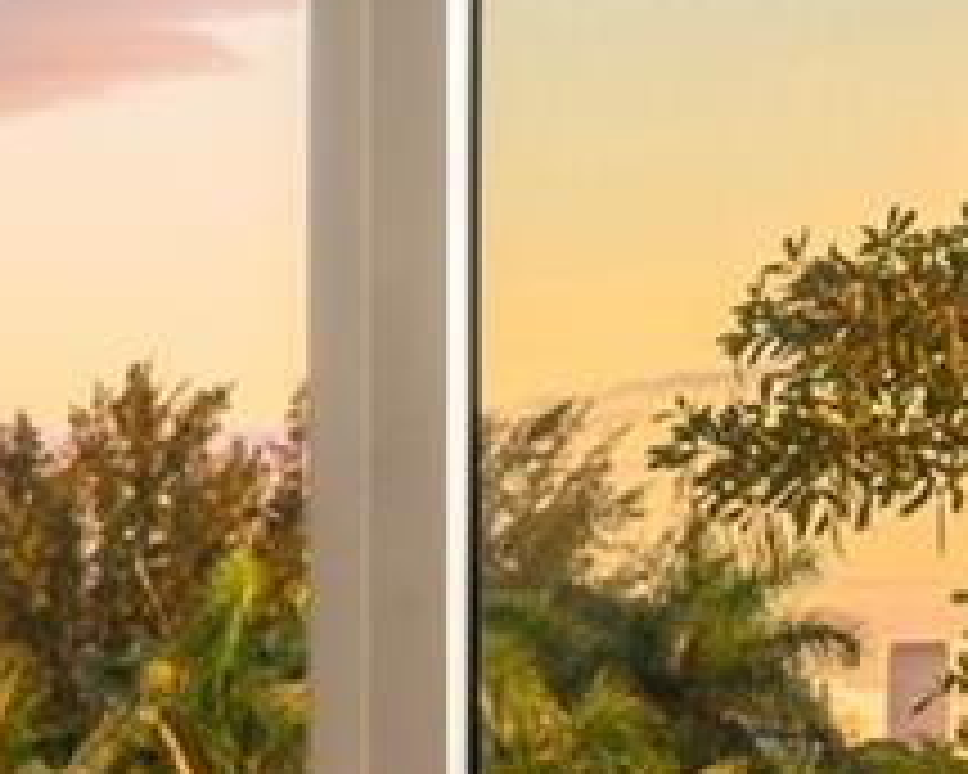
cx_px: -1950
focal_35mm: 244
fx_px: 6990
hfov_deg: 7.1
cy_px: 1004
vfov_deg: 6.3
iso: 125
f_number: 13
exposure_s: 1/2.5
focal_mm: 35
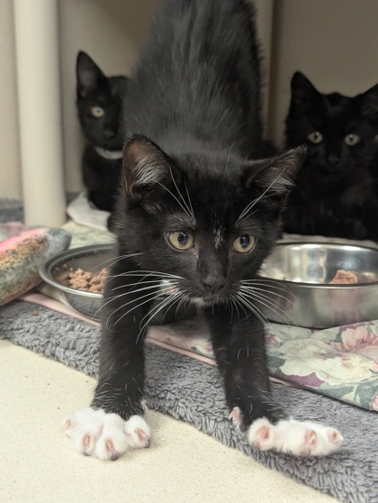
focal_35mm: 48
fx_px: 697
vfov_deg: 39.6
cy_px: 252
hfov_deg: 30.3
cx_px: 189
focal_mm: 6.81
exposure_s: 1/120
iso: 604
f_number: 1.85
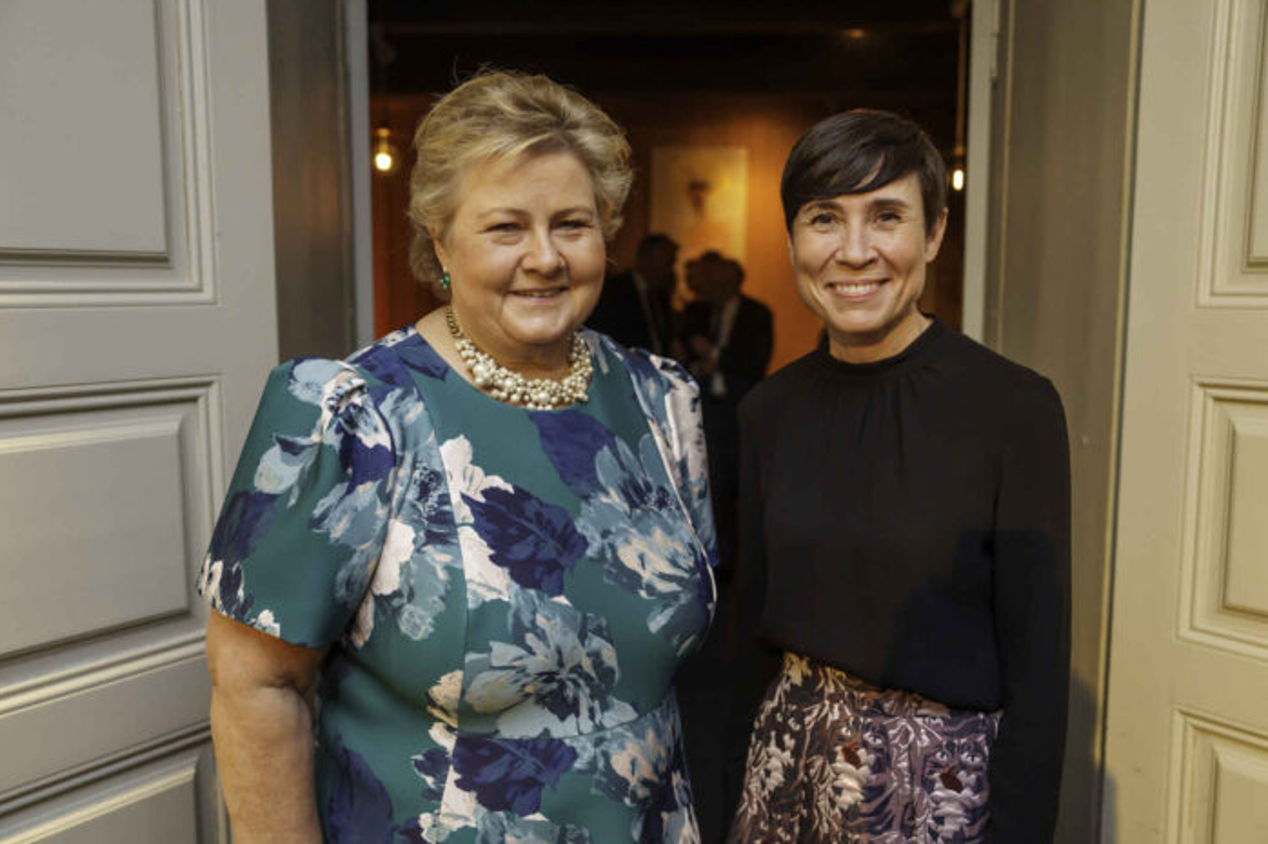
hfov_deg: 58.7
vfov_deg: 41.1
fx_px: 1127
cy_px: 425
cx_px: 632
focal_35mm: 32
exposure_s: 1/200
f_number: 2.8
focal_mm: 31
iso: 1600
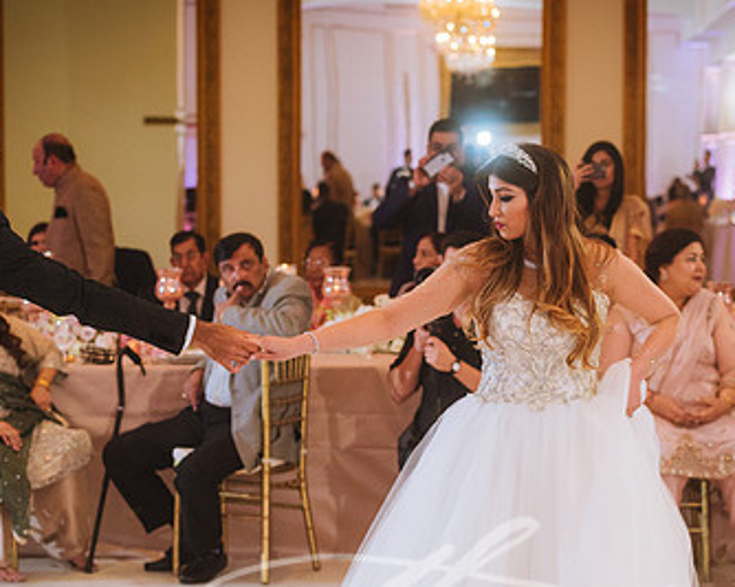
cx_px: 455
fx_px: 2718
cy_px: 375
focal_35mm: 125
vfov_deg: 12.3
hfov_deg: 15.4
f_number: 2.8
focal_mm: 70
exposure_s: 1/200
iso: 800
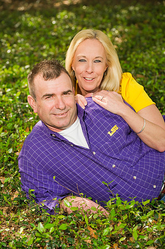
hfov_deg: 11.8
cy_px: 124
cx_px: 82
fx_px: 799
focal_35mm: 116
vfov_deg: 17.7
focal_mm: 116
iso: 400
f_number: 5
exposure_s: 1/200
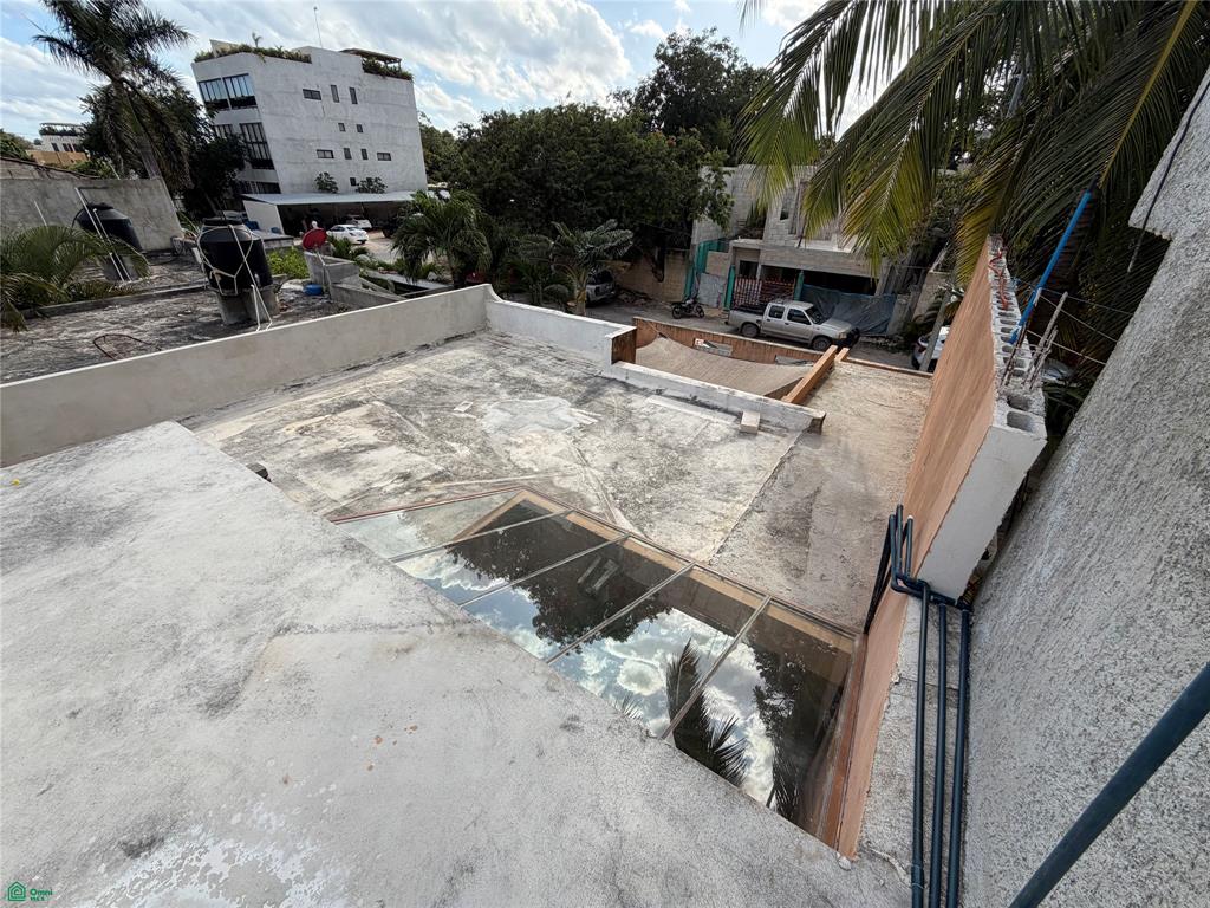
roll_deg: -1.4
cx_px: 605
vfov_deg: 85.7
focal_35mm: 14
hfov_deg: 102.1
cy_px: 454
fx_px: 489
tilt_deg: -29.5
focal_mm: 2.22
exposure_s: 1/770
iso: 25
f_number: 2.2
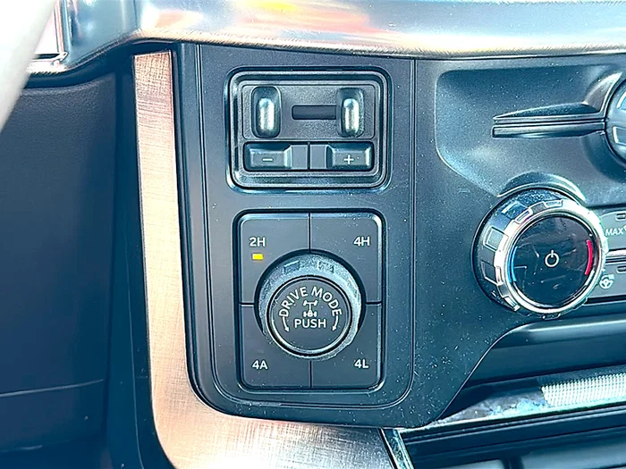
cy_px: 234
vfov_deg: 29.7
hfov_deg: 38.9
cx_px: 313
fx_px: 886
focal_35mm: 49
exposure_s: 1/54
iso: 160
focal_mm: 6.86
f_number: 1.78
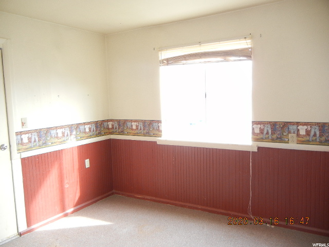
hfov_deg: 60.0
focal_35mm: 30
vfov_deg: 46.8
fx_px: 285
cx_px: 164
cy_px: 124
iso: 200
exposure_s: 1/37
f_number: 3.5
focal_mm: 5.4
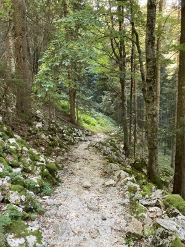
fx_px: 200
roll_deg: +2.4
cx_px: 92
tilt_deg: -10.5
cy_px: 124
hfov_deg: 49.7
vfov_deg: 63.4
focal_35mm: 28
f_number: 1.8
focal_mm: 3.99
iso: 320
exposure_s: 1/60
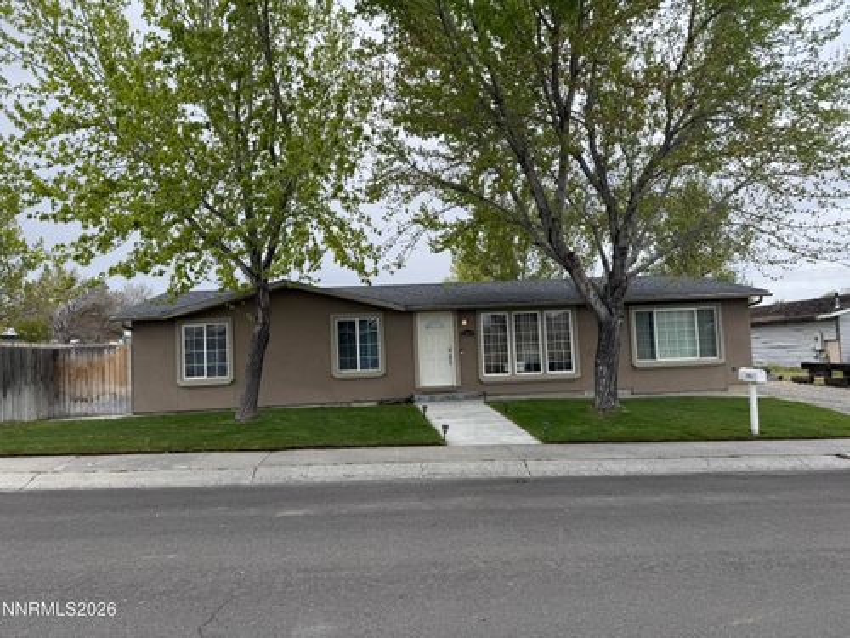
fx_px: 589
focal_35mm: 24
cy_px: 319
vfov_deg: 56.8
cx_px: 425
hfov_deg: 71.6
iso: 80
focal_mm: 6.76
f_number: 1.78
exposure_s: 1/2801
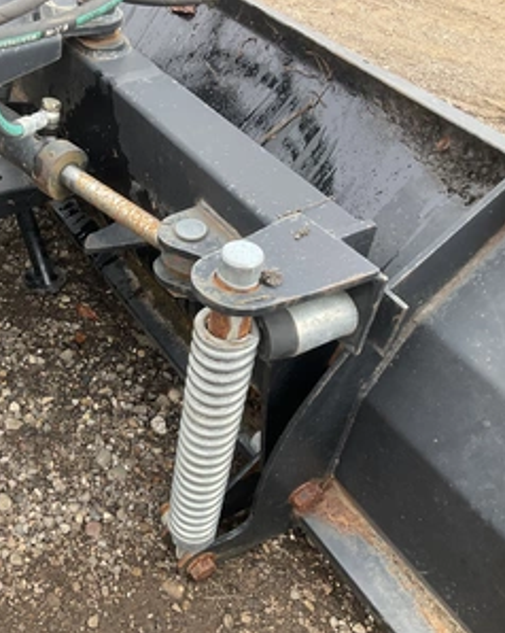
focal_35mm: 38
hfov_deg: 37.7
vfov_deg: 48.0
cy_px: 316
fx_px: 711
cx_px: 102
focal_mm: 3
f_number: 1.8
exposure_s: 1/188
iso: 20
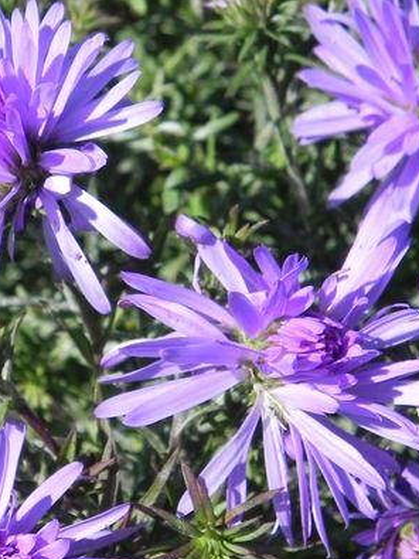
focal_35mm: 83
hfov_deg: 17.8
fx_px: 1340
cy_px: 395
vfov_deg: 23.4
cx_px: 194
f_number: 4
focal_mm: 7.3
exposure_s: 1/1000
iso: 160
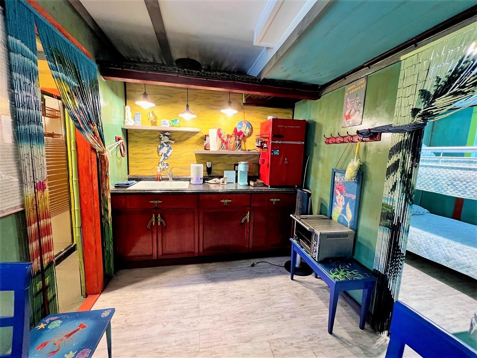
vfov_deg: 89.9
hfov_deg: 106.2
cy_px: 179
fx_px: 179
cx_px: 238
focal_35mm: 13
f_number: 1.8
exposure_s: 1/60
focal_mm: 1.57
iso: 400
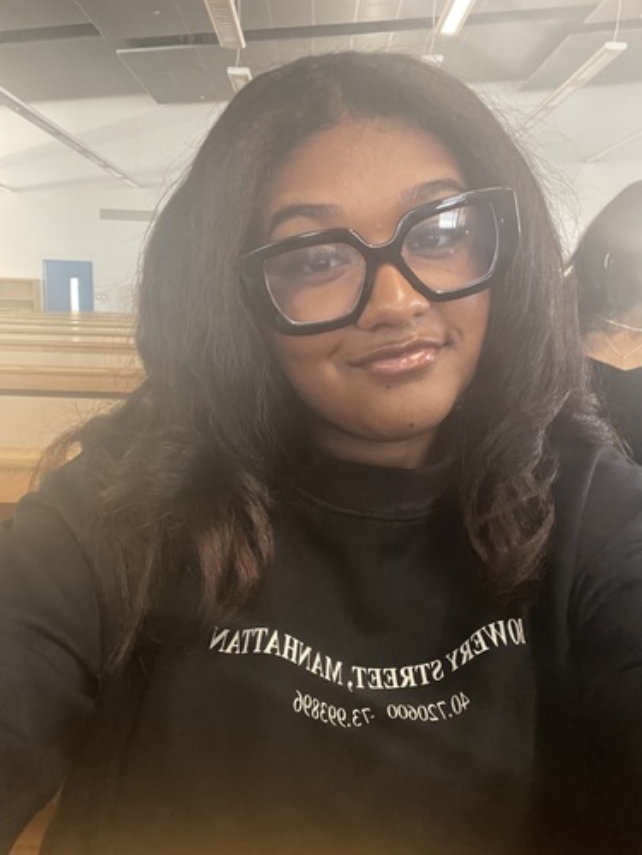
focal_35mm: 30
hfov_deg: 46.8
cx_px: 321
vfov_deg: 60.0
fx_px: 742
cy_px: 428
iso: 640
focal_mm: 2.71
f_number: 2.2
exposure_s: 1/24
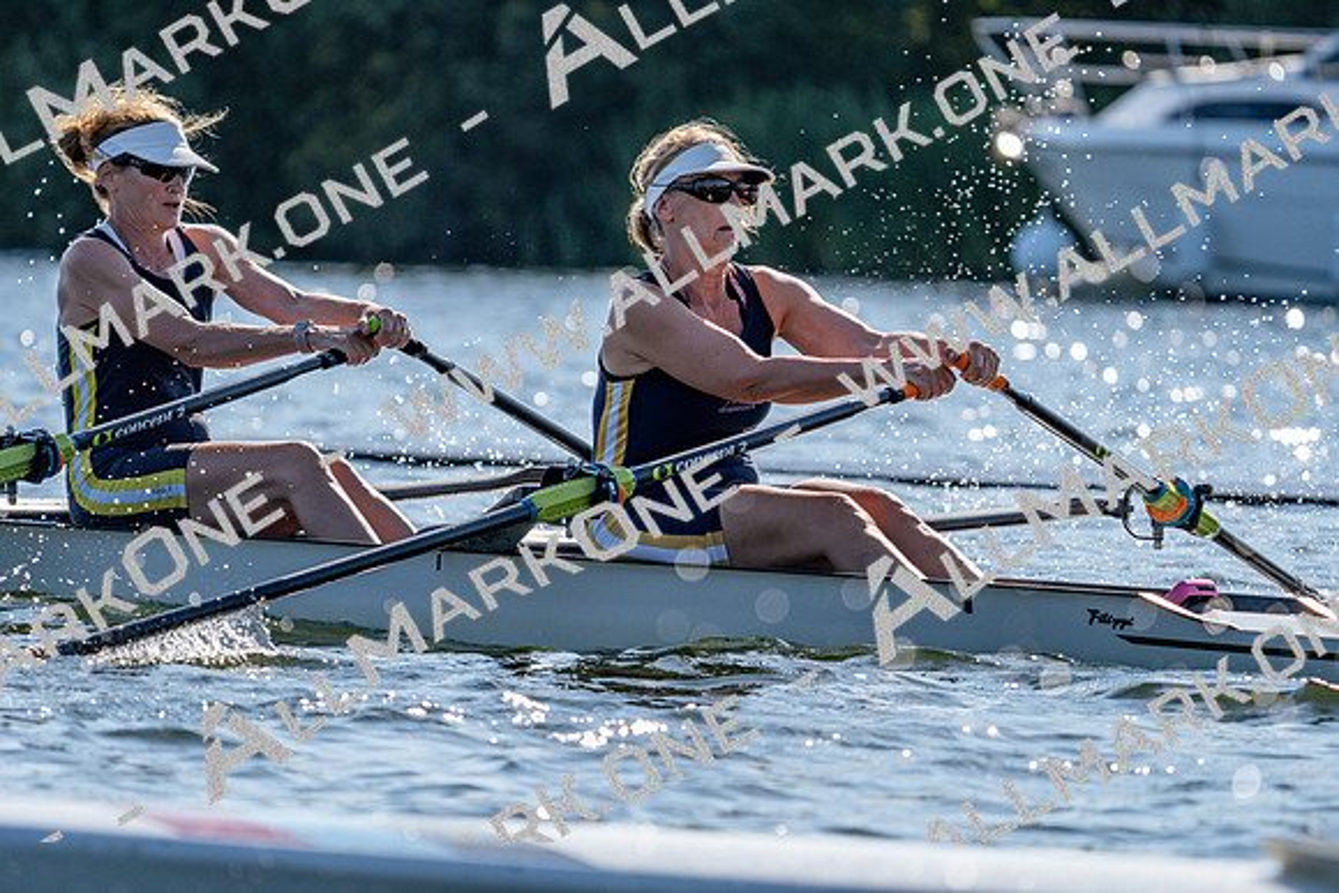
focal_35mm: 306
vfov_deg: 4.5
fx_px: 11384
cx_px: 670
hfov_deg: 6.7
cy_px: 446
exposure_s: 1/1600
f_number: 6.3
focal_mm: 306
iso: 250
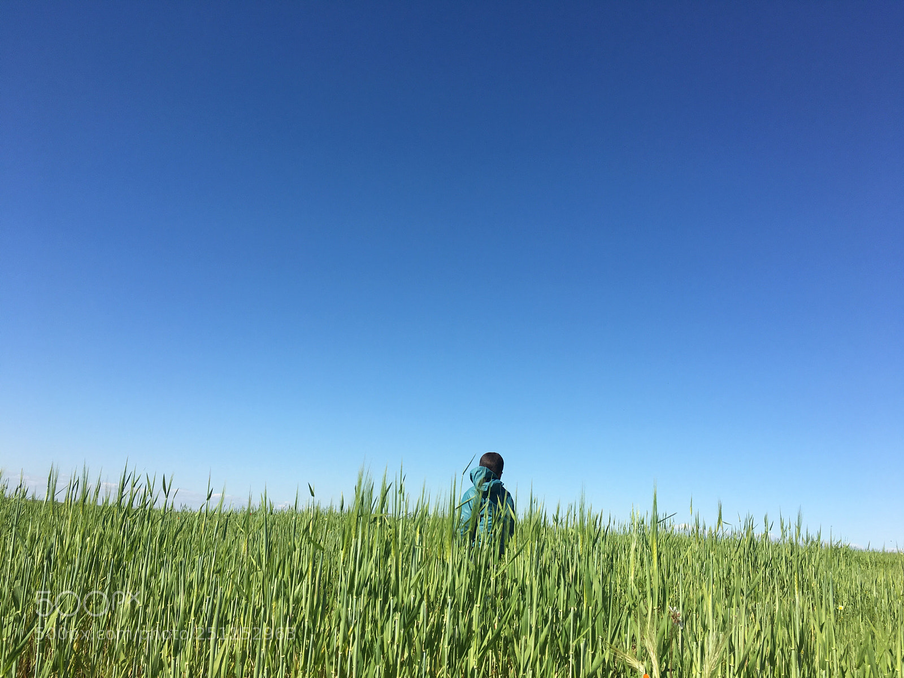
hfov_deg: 61.7
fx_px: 757
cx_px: 452
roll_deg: -5.6
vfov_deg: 48.2
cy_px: 339
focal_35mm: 29
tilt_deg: +16.5
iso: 25
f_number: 2.2
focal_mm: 4.15
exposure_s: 1/2024
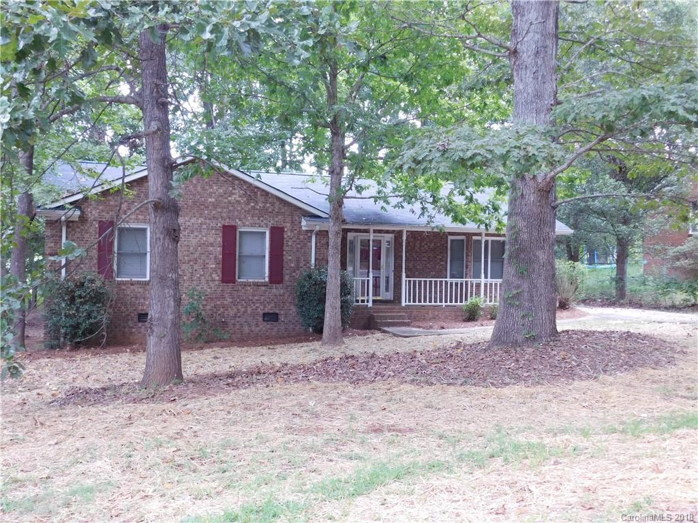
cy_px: 262
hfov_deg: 51.4
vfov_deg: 39.7
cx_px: 349
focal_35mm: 36
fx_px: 726
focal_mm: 6.3
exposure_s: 1/40
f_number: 3.5
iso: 125
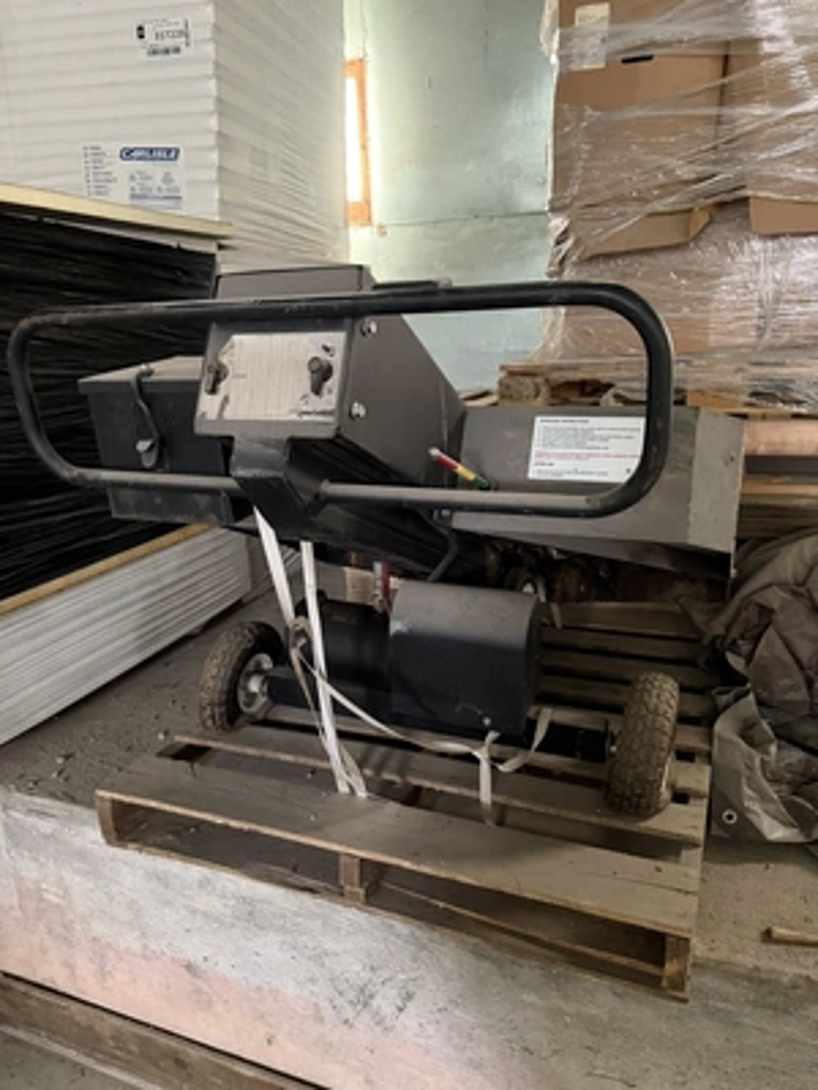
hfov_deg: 56.8
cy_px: 545
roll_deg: +0.7
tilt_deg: -15.9
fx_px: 756
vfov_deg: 71.6
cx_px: 409
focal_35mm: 24
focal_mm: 6.76
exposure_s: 1/33
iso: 1000
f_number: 1.78
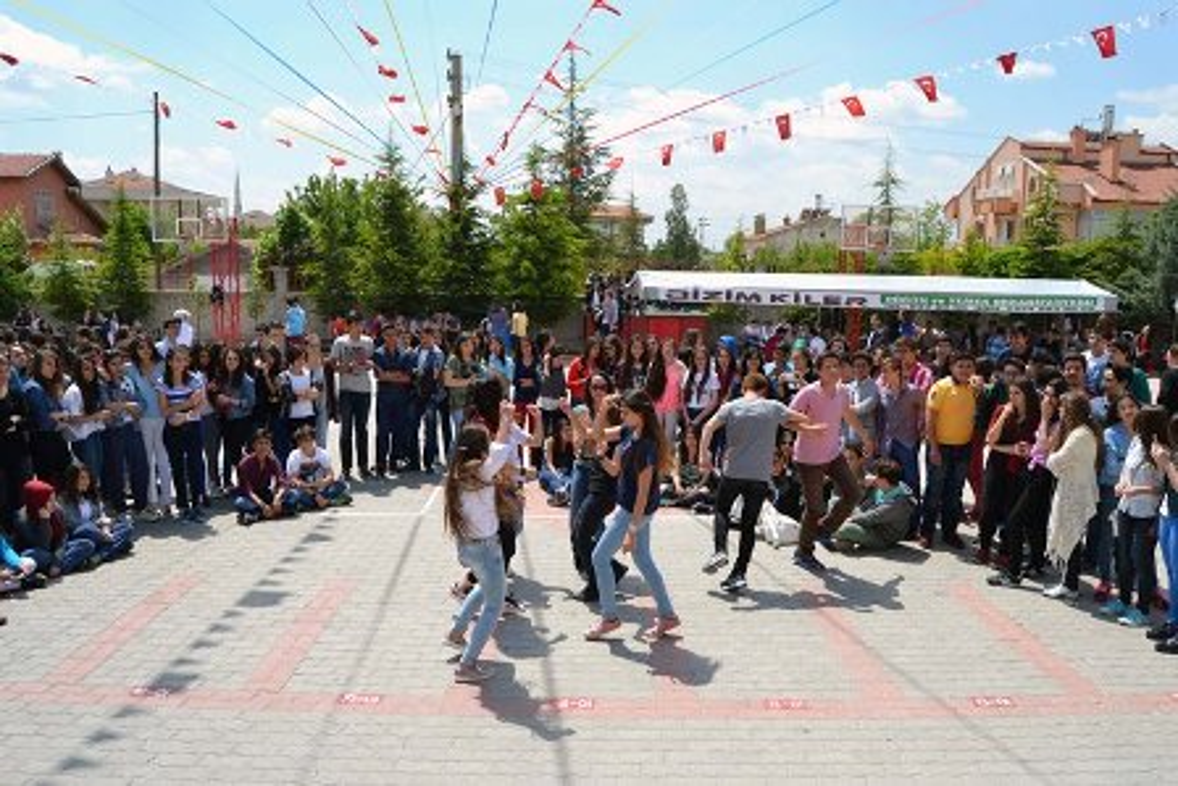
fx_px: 884
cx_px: 589
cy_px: 393
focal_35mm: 27
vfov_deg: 48.0
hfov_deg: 67.4
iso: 100
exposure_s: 1/250
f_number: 8
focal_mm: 18
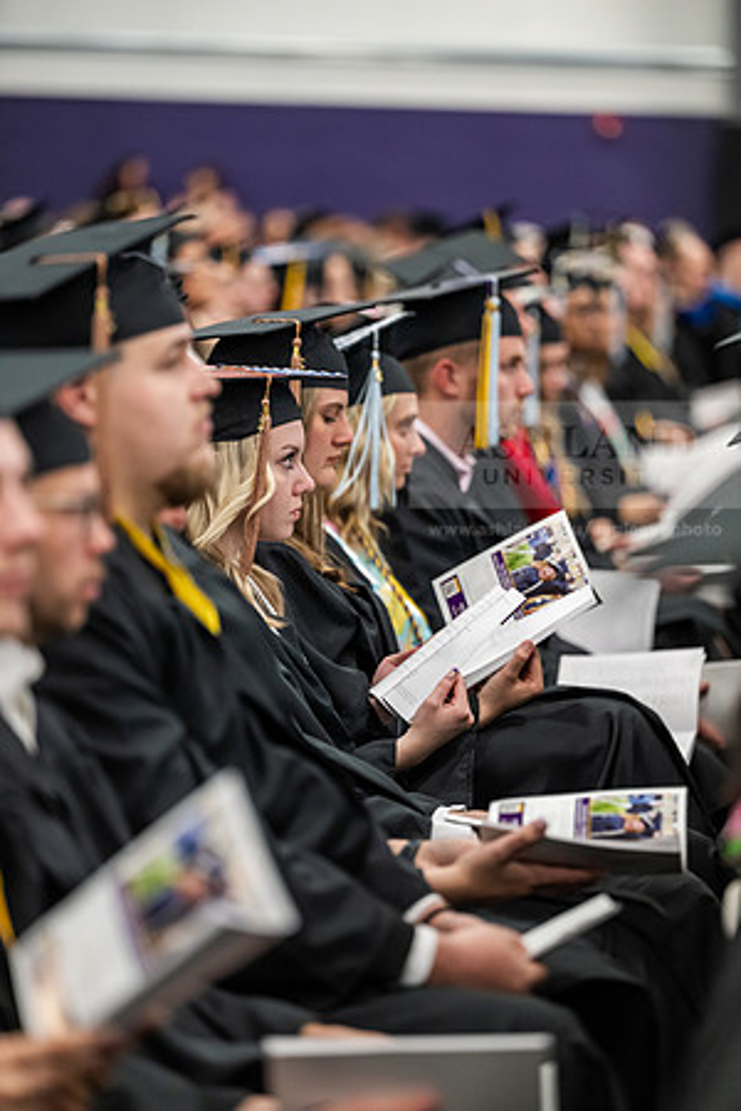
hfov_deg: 8.6
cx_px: 370
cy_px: 556
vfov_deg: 12.8
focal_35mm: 160
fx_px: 4940
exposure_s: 1/200
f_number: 3.2
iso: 2500
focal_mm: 160
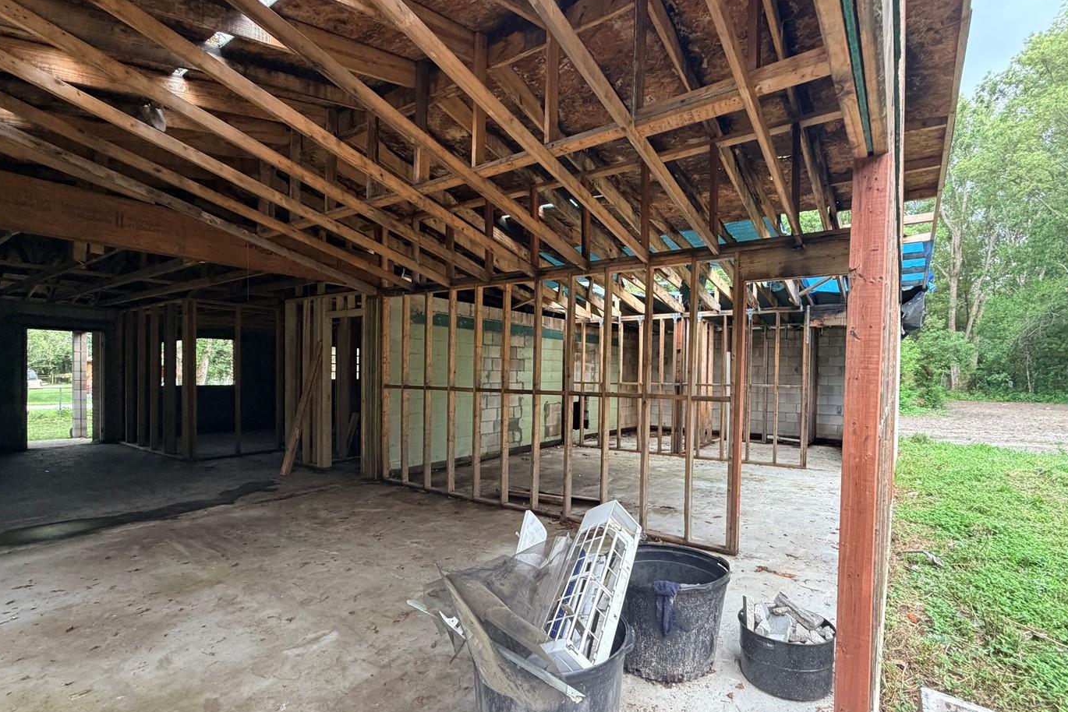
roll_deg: -0.6
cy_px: 379
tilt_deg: -1.9
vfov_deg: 70.4
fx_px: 504
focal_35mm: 17
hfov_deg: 93.0
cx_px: 579
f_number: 2.2
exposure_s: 1/121
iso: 250
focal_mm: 2.22
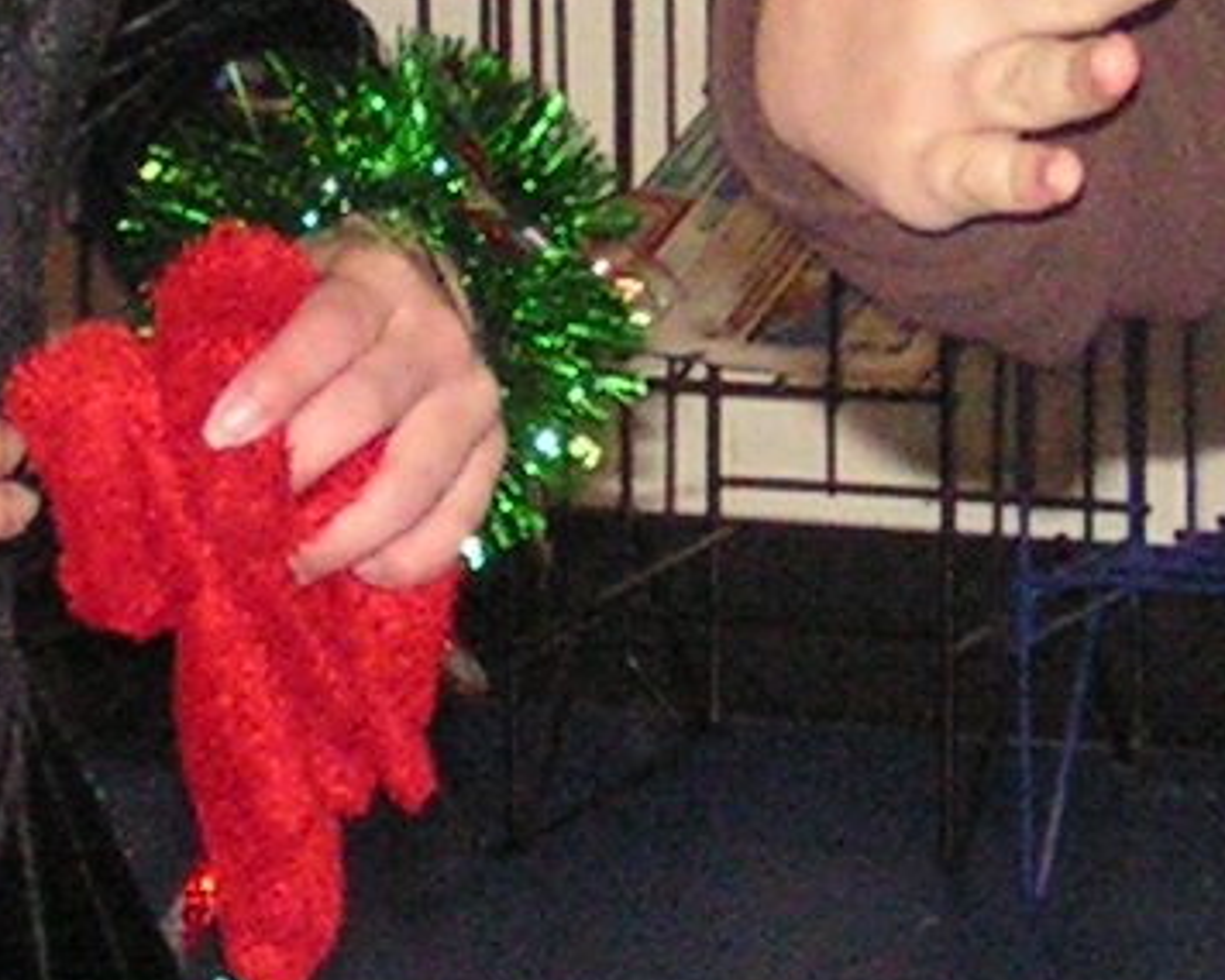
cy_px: 158
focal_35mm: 417
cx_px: 1008
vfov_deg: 3.7
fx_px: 15123
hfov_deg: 4.6
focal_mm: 11.1
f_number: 3.2
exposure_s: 1/80
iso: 200
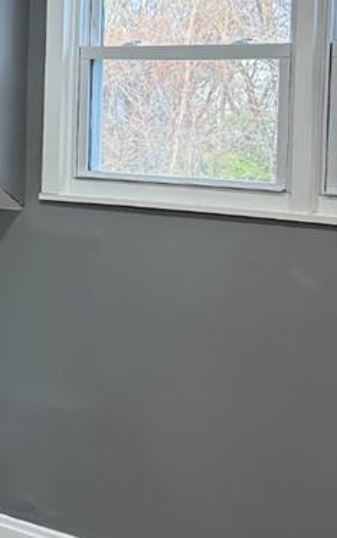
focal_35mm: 102
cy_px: 145
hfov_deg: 12.7
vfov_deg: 20.3
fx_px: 1498
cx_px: 5
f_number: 1.78
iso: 125
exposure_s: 1/120
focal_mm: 6.76
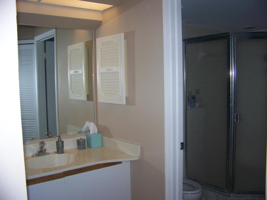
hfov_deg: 51.4
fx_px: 278
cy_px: 100
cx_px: 134
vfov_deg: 39.7
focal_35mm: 36
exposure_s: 1/30
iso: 64
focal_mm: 5.85
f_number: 2.8
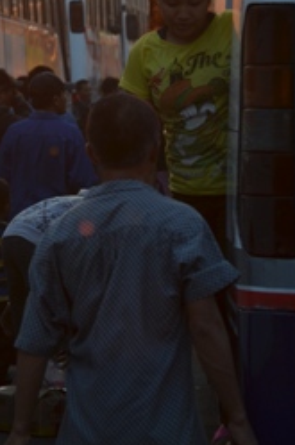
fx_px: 4073
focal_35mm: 330
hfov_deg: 4.1
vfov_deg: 6.2
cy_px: 64
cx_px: 16
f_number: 8
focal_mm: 110
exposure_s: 1/320
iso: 200
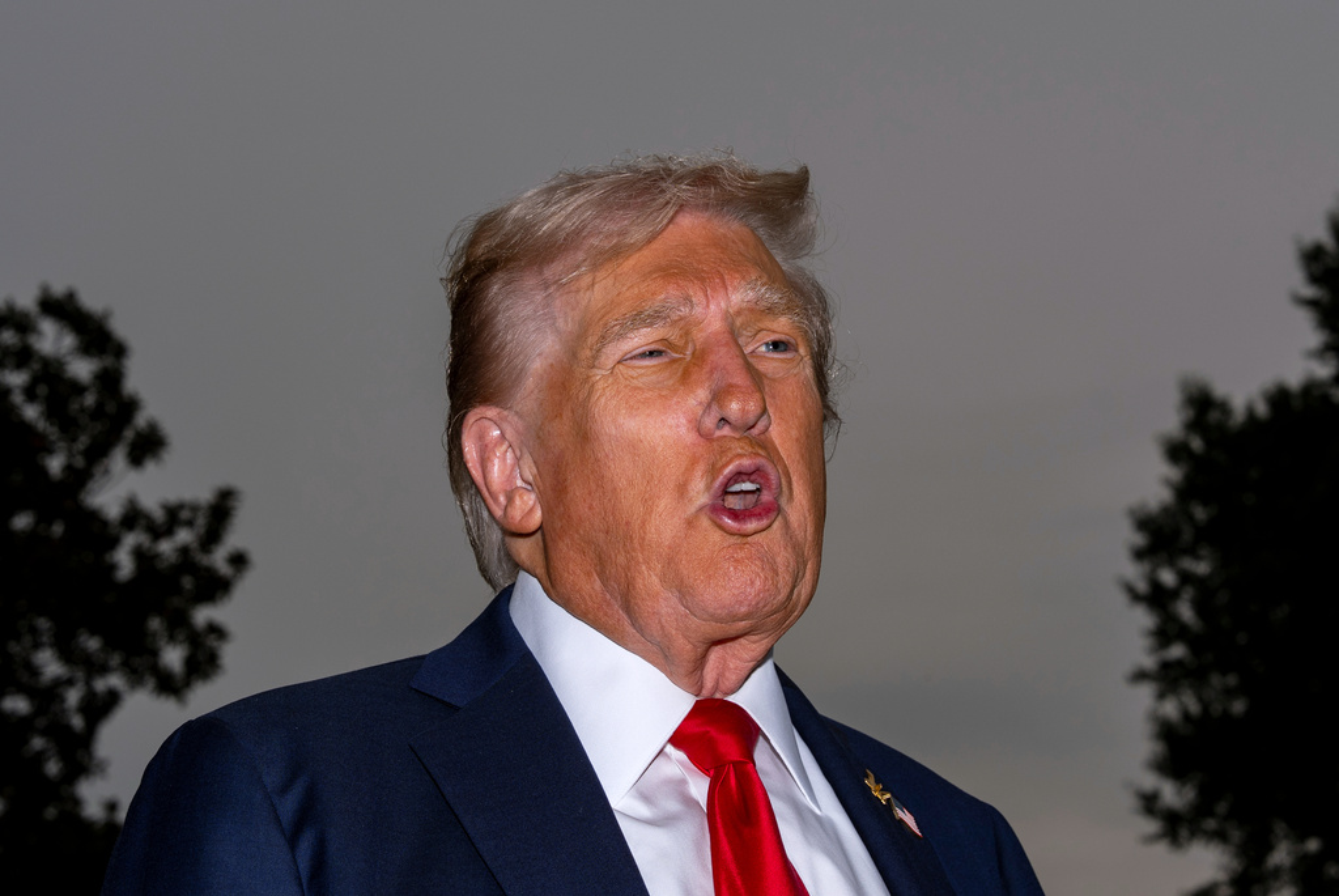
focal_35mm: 85
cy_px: 448
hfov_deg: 23.9
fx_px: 3165
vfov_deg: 16.1
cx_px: 670
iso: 125
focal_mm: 57
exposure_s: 1/500
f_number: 8
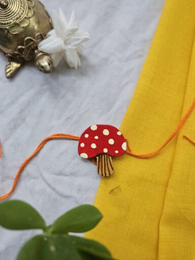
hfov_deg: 54.9
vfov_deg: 69.4
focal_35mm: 25
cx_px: 94
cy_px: 124
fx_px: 188
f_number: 1.8
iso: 160
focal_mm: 5.4
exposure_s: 1/100
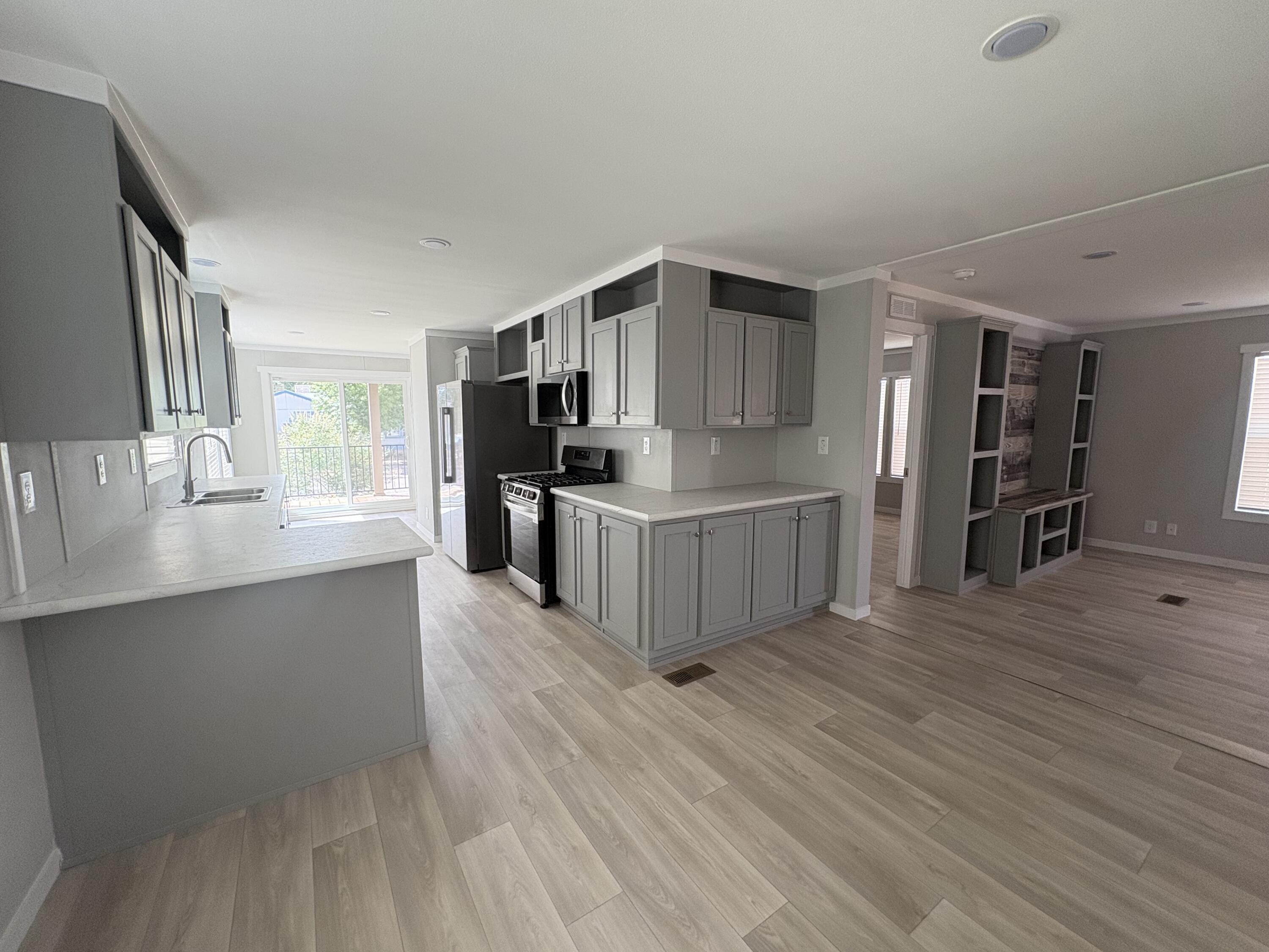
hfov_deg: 102.1
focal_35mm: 14
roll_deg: +0.5
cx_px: 634
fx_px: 513
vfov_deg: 85.7
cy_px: 476
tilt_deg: -6.5
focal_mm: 2.22
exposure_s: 1/93
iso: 250
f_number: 2.2
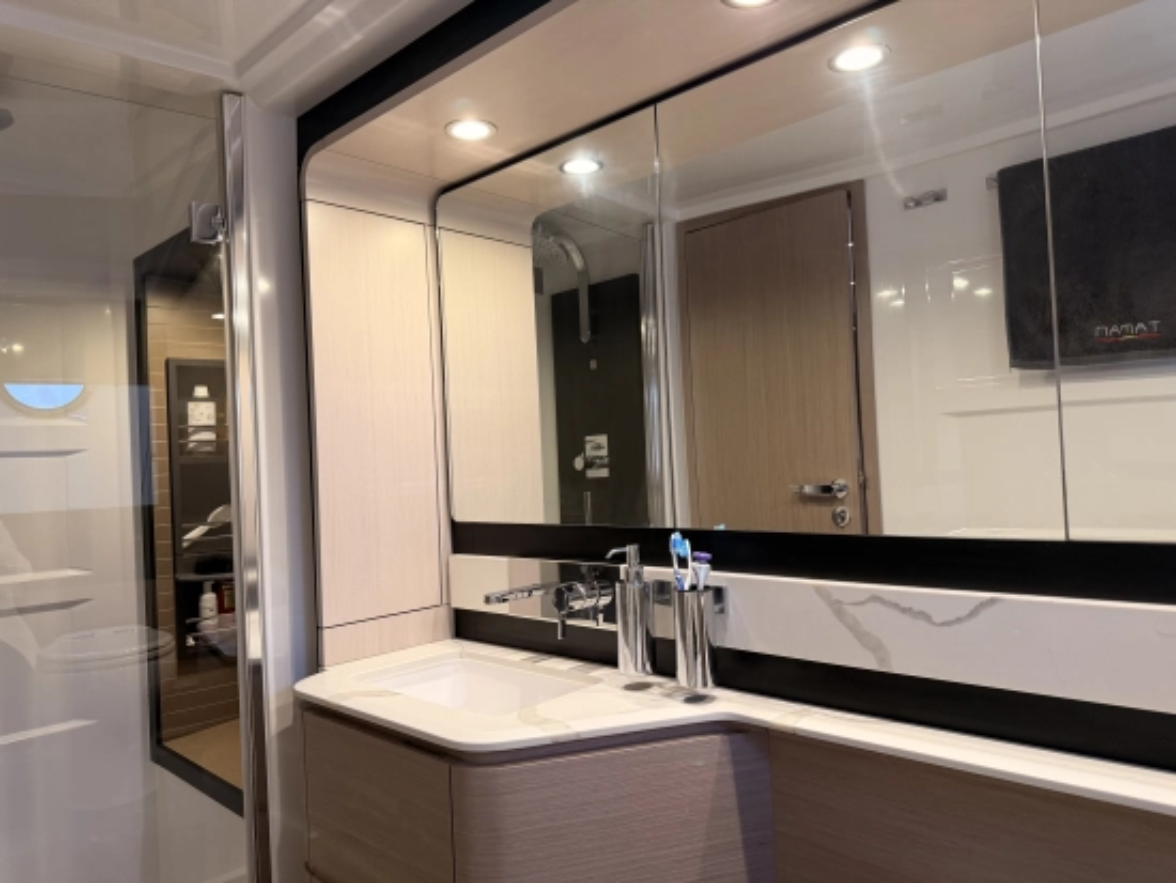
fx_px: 816
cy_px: 442
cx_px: 588
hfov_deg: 71.6
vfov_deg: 56.9
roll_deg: +3.5
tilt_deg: +0.5
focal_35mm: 24
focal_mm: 6.76
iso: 200
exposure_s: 1/119
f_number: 1.78
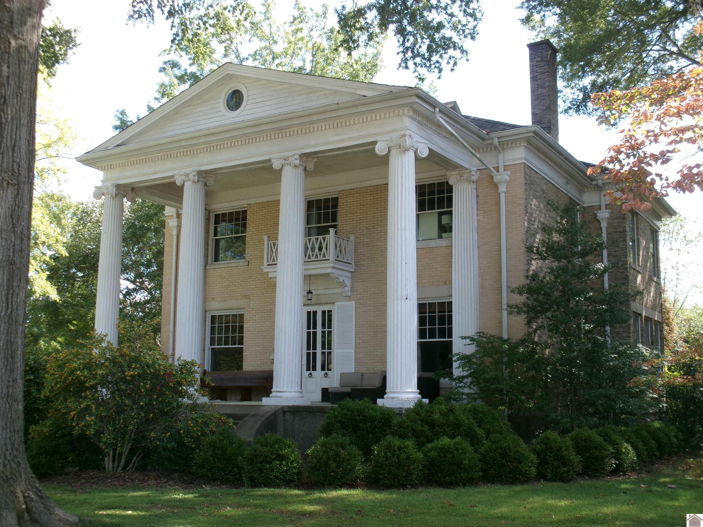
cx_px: 352
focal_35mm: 43
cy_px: 264
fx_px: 873
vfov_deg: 33.6
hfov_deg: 43.9
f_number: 4.7
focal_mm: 7.8
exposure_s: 1/110
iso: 100
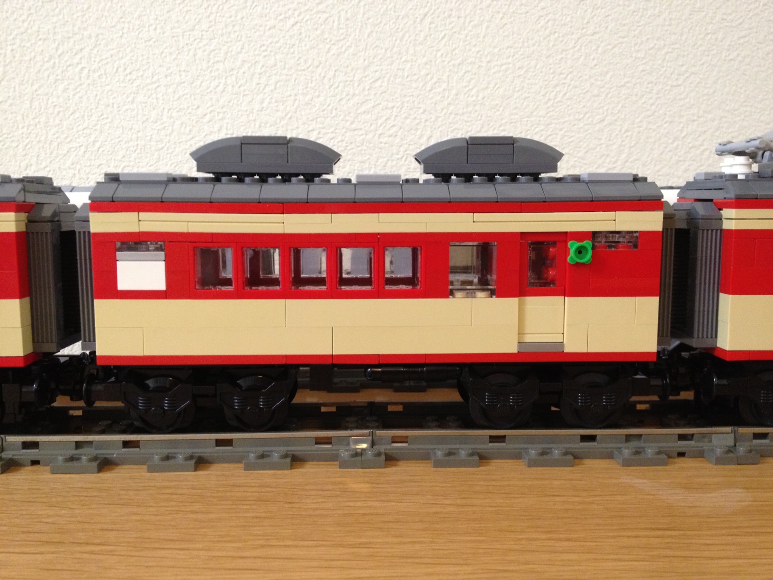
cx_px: 386
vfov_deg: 40.7
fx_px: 782
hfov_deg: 52.6
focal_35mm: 35
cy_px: 290
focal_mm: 4.28
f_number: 2.4
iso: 250
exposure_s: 1/20
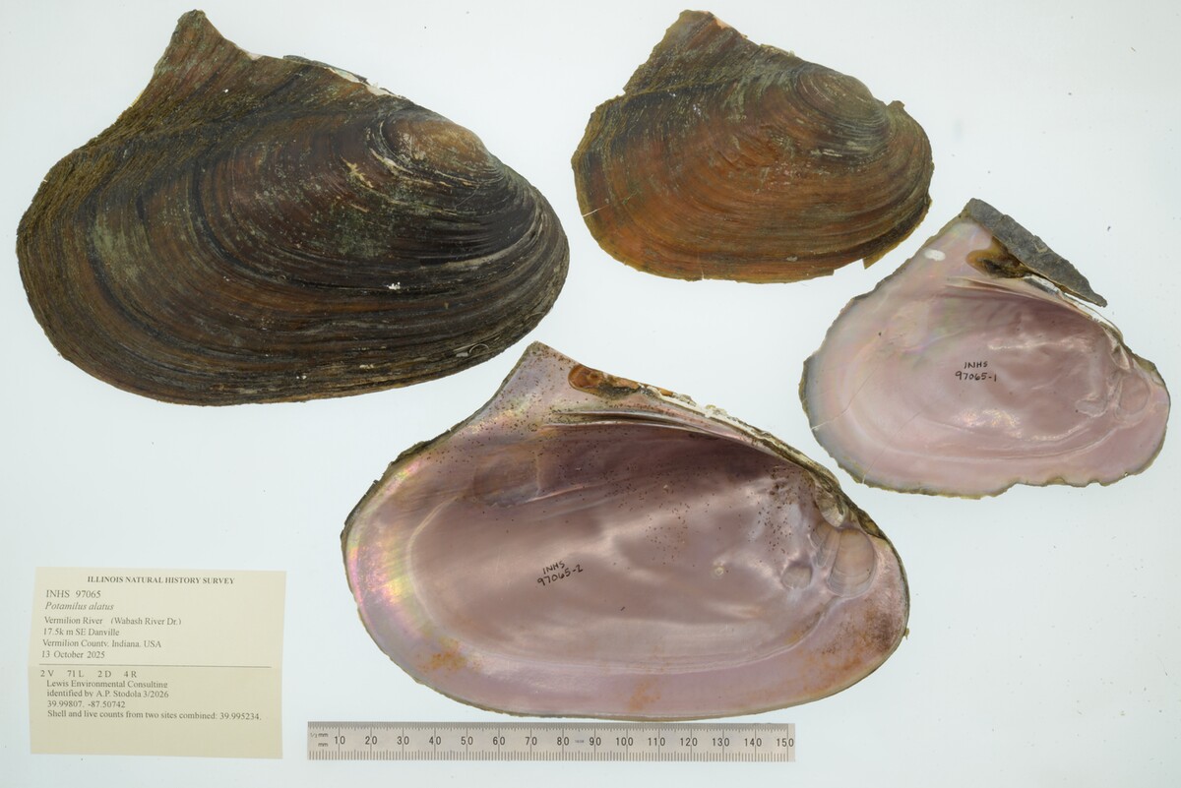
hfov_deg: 33.4
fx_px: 1969
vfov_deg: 22.6
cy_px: 394
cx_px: 590
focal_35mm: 60
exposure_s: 1/6
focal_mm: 60
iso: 100
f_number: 32
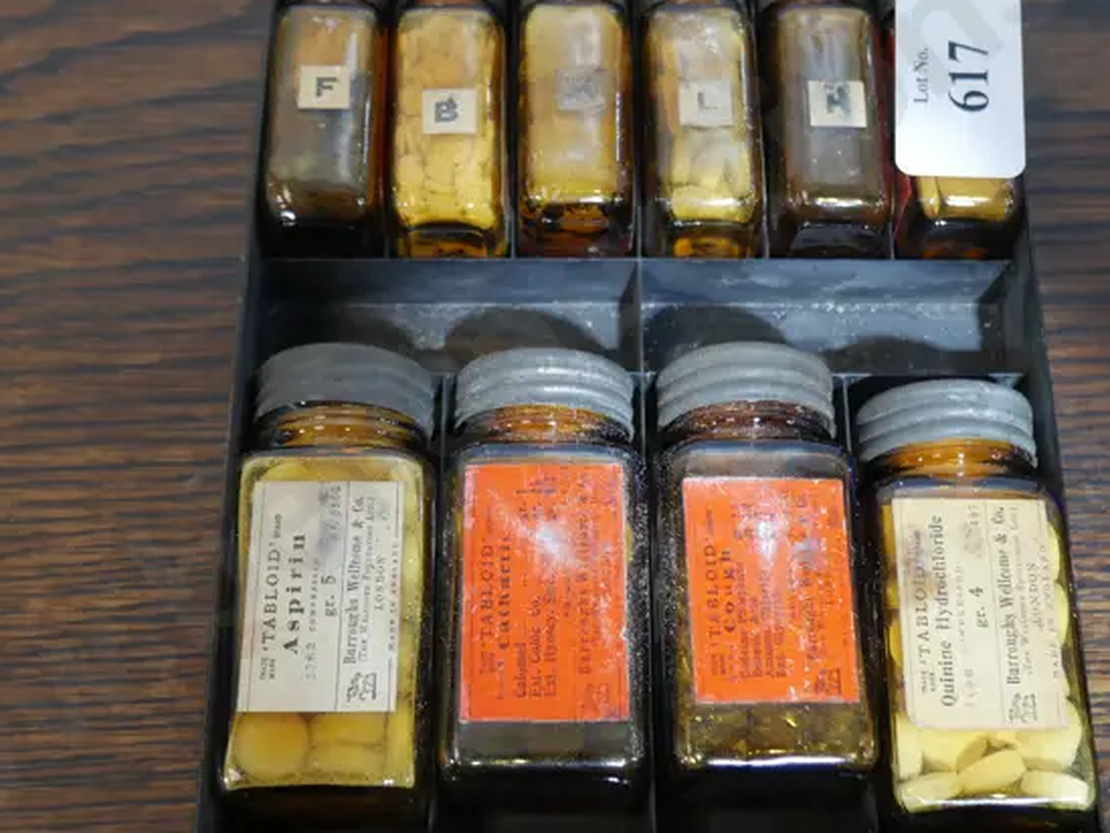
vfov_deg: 26.0
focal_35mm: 56
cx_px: 617
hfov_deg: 34.3
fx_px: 1796
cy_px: 280
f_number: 3.6
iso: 640
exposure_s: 1/60
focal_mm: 15
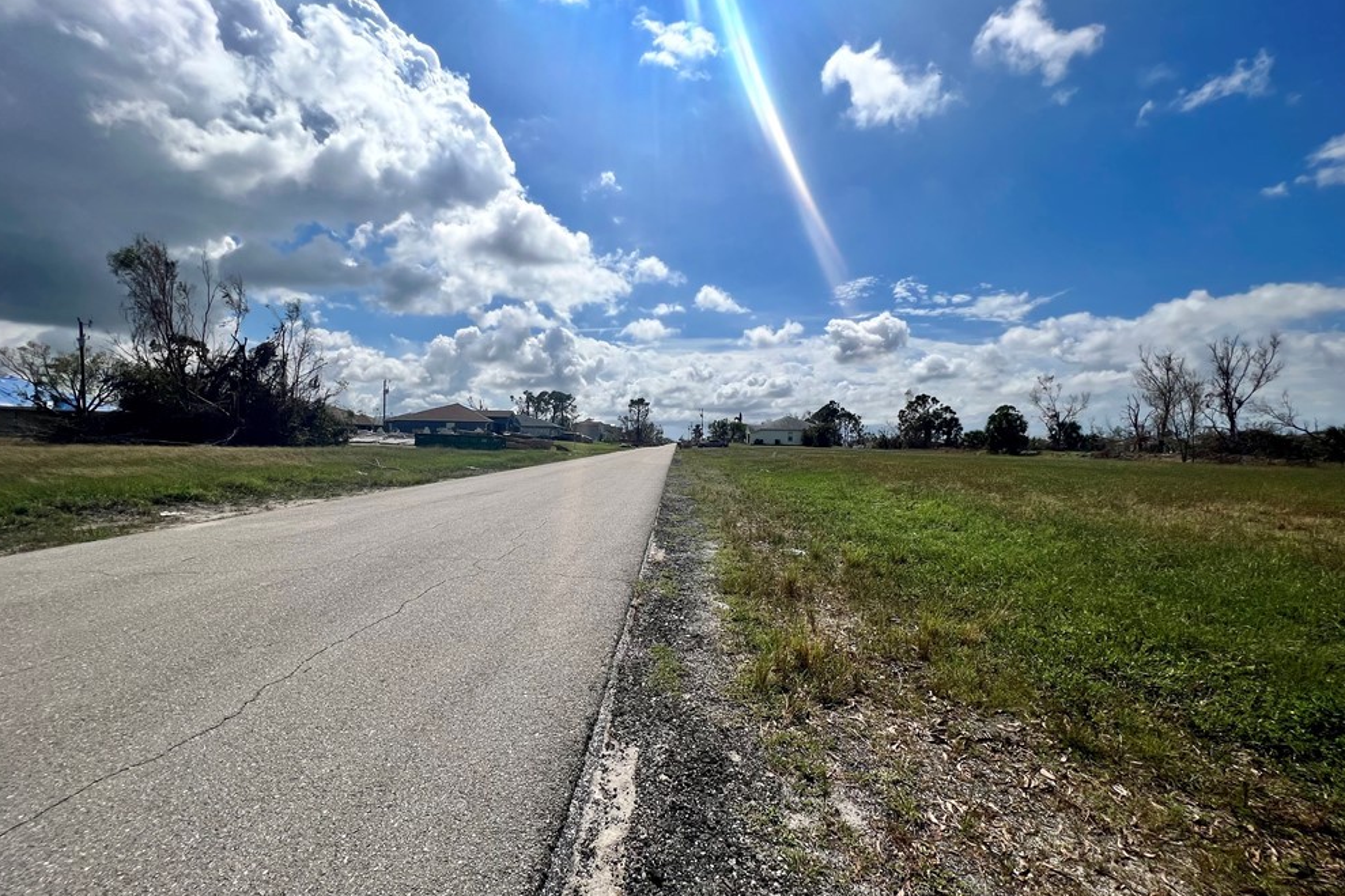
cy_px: 455
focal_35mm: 14
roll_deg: -0.8
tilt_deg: -2.1
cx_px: 660
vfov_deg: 81.2
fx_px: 523
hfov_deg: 104.3
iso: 40
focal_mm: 1.57
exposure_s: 1/6944
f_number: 1.8
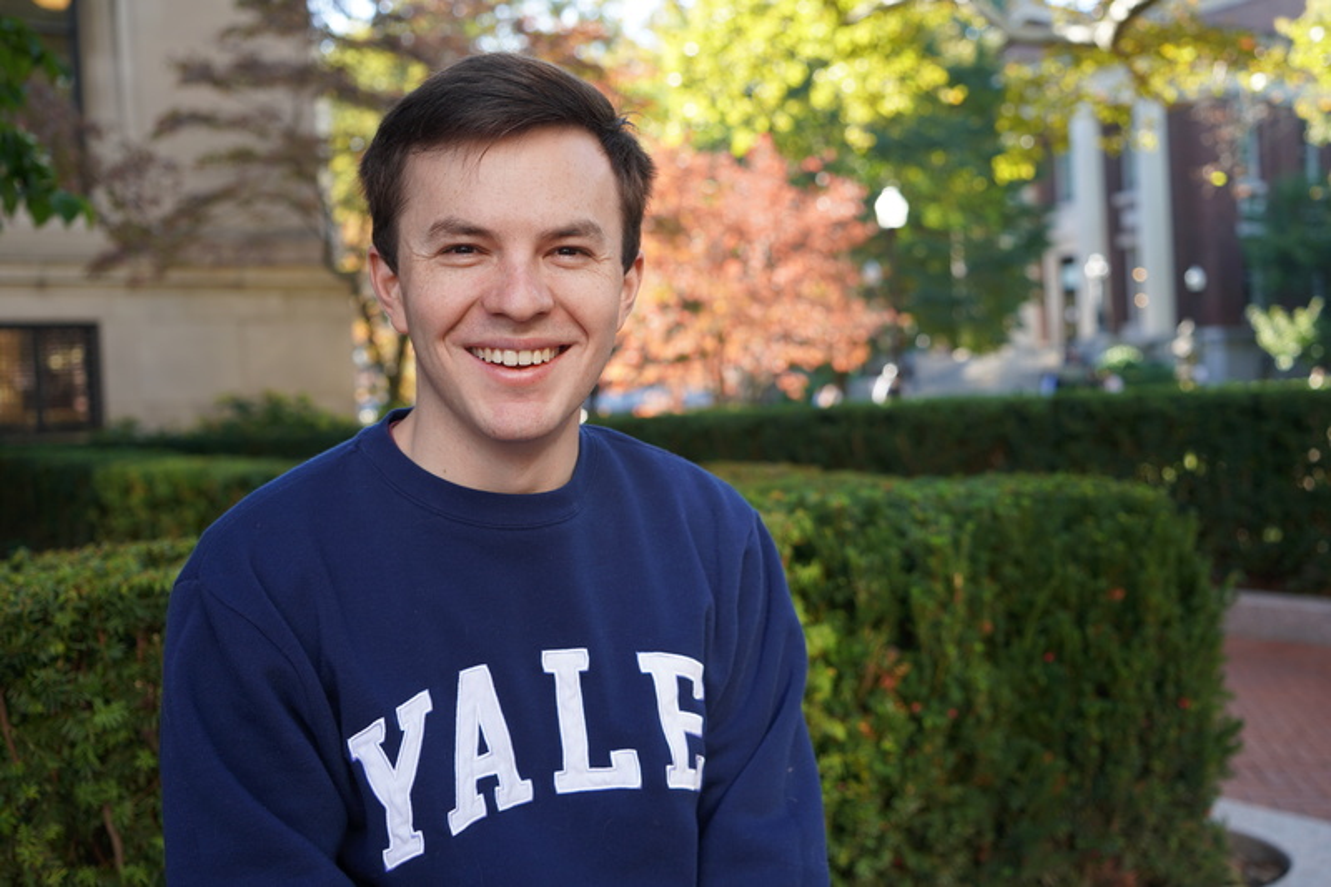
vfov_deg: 35.0
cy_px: 444
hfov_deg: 50.7
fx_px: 1405
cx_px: 666
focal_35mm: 38
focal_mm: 38
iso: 200
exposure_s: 1/160
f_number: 4
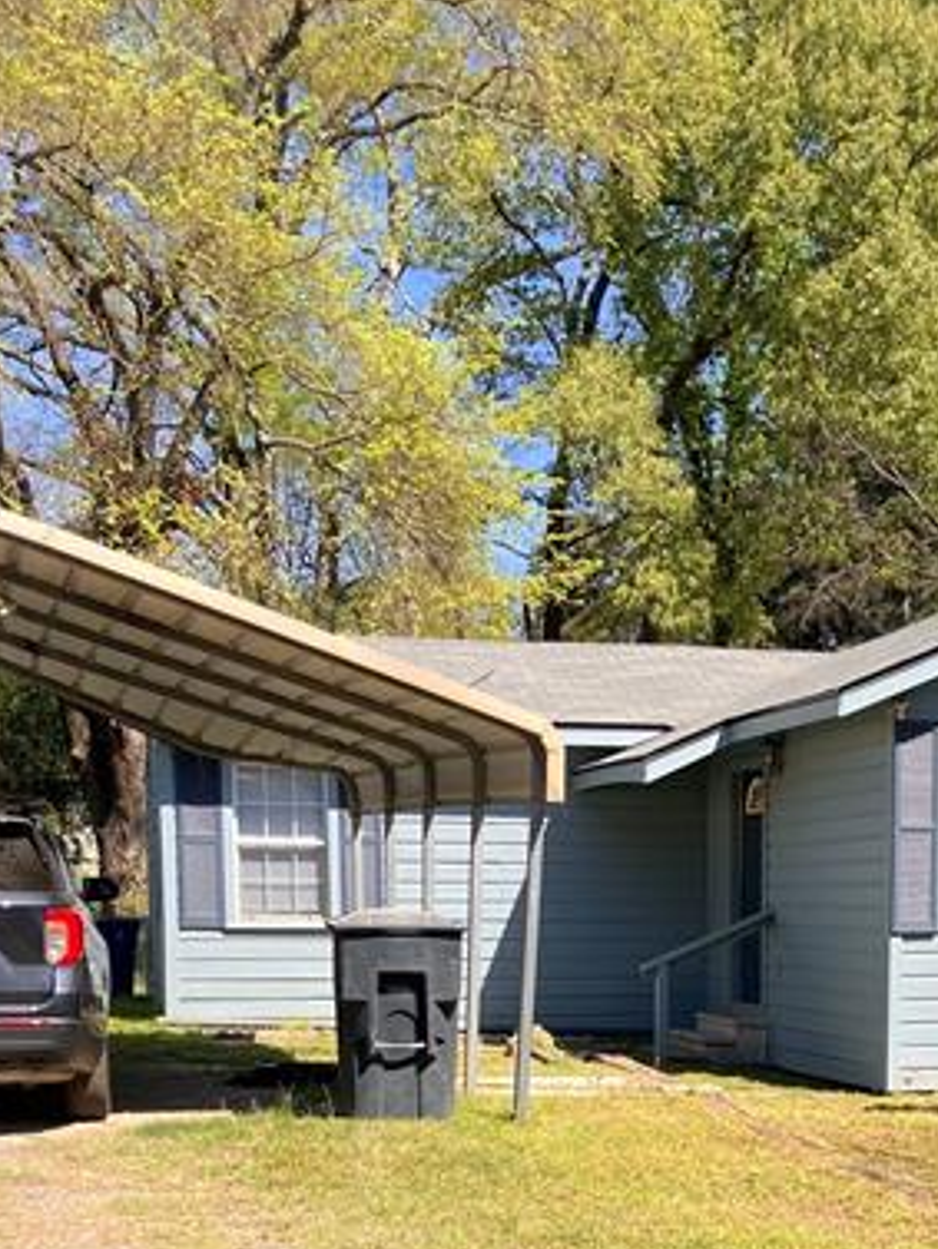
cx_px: 679
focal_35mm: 57
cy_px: 1189
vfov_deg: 31.7
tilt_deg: -4.5
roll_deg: +0.3
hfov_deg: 25.4
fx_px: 2058
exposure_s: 1/972
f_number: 1.8
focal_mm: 3.99
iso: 32
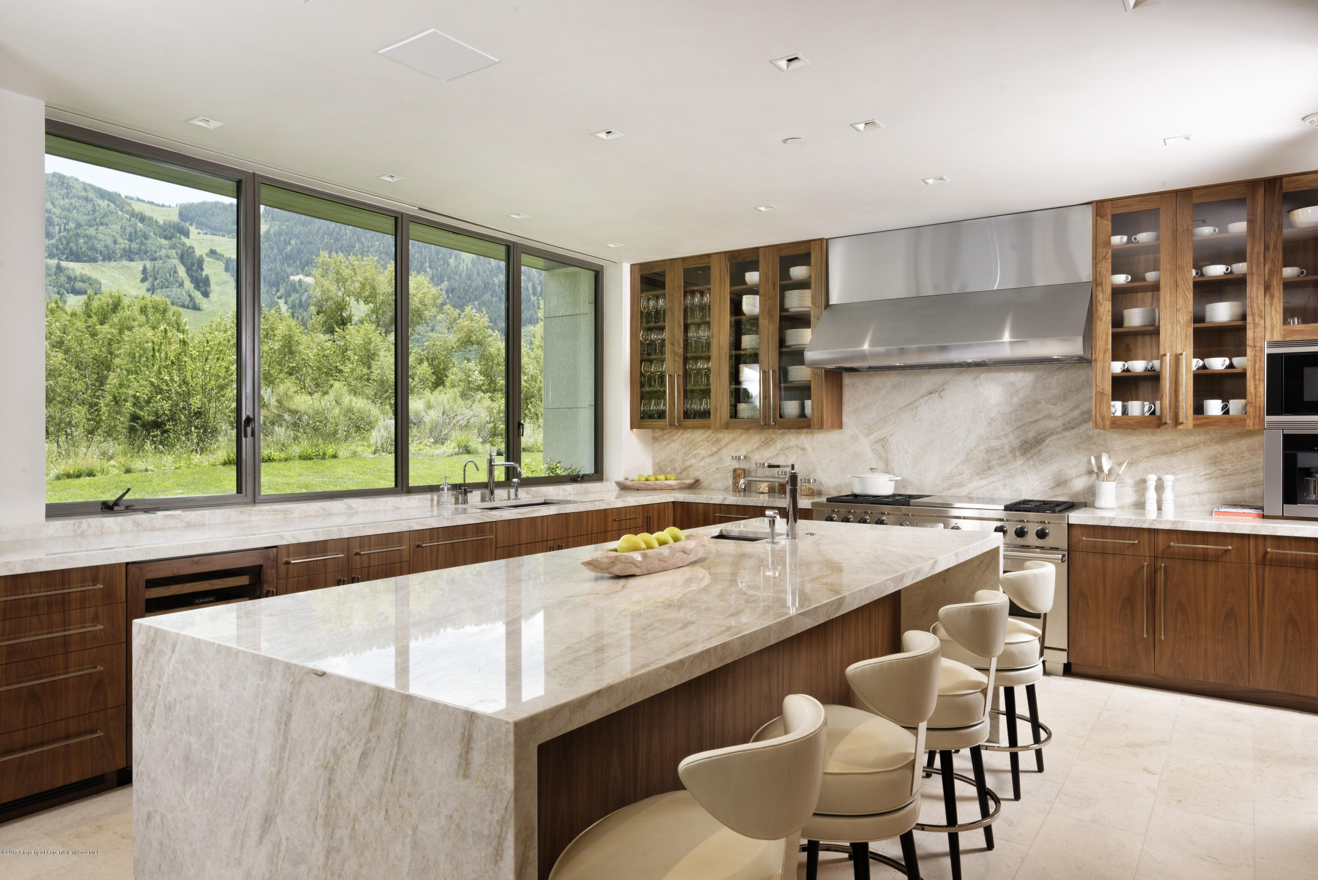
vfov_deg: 53.2
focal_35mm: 24
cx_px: 659
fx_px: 879
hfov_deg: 73.7
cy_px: 440
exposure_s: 1/13
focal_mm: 24
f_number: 13
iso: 200
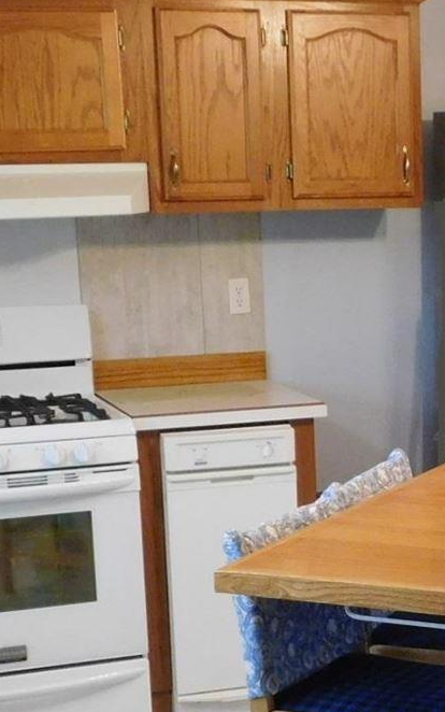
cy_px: 565
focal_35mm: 82
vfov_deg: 24.8
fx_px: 1590
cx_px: 461
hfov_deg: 15.6
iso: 400
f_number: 3.1
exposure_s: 1/25
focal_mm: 4.5
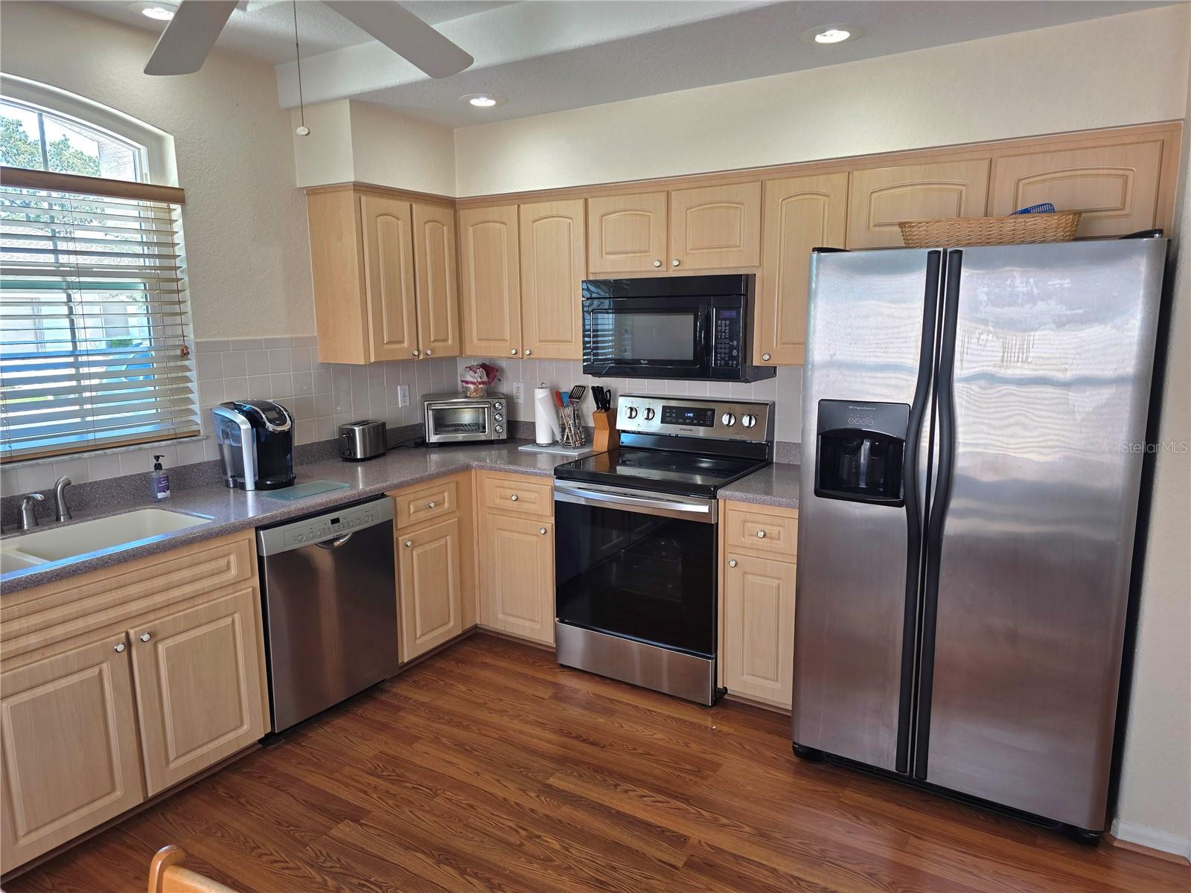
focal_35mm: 23
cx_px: 596
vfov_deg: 58.9
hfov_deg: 73.9
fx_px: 791
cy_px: 446
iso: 50
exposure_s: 1/120
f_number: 1.7
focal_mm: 6.3
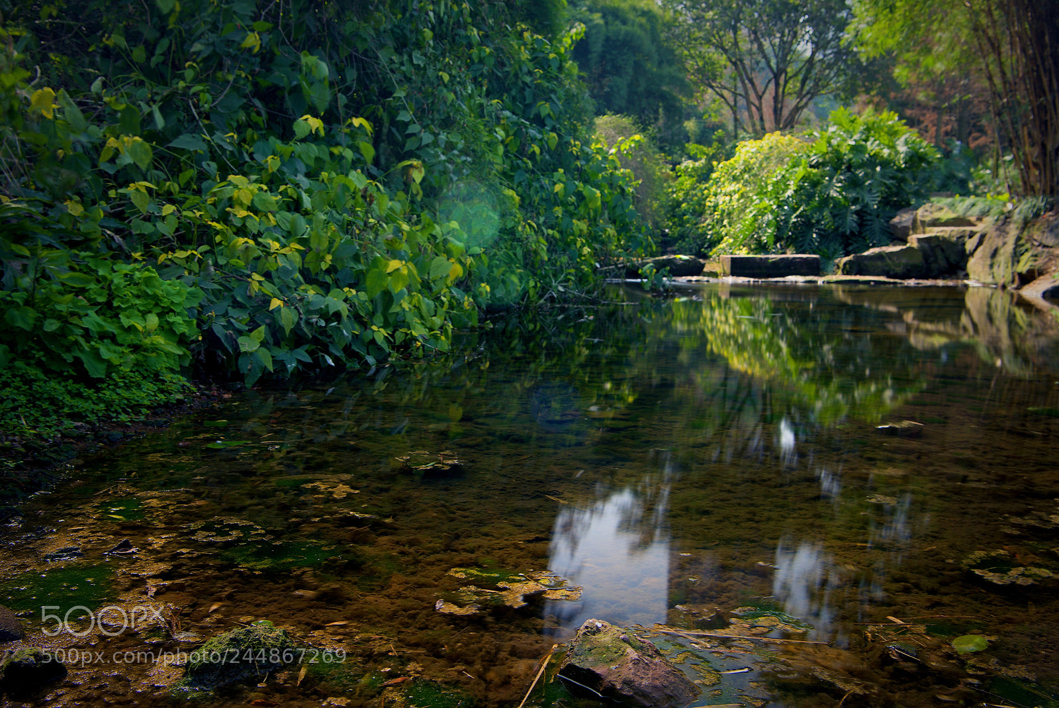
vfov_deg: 41.2
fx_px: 942
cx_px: 530
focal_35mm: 32
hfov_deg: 58.7
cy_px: 354
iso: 50
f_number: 8
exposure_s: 9.7
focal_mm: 32
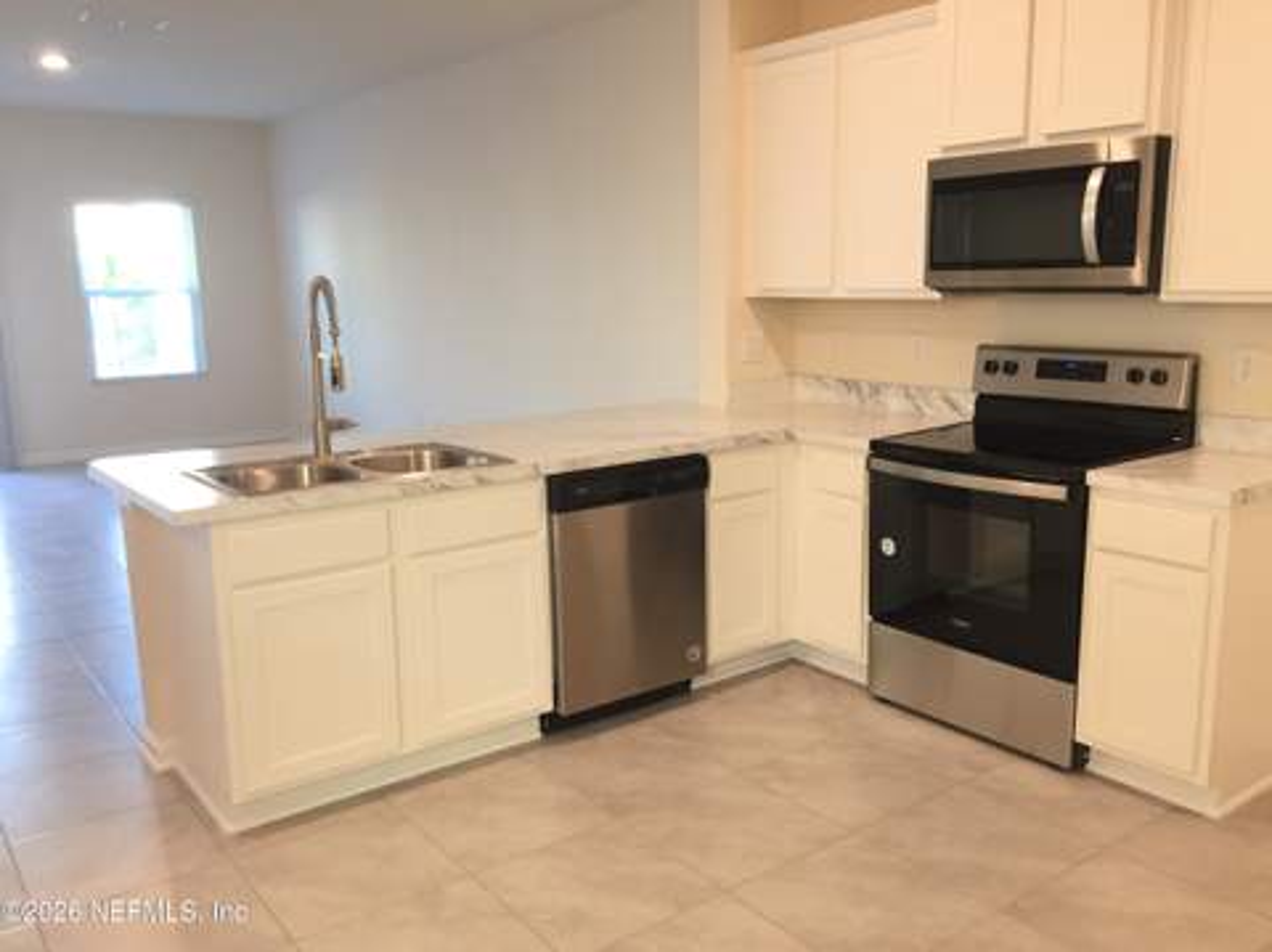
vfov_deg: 48.2
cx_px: 636
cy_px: 476
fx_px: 1065
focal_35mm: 29
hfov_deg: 61.7
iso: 80
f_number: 2.2
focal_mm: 4.15
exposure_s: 1/30
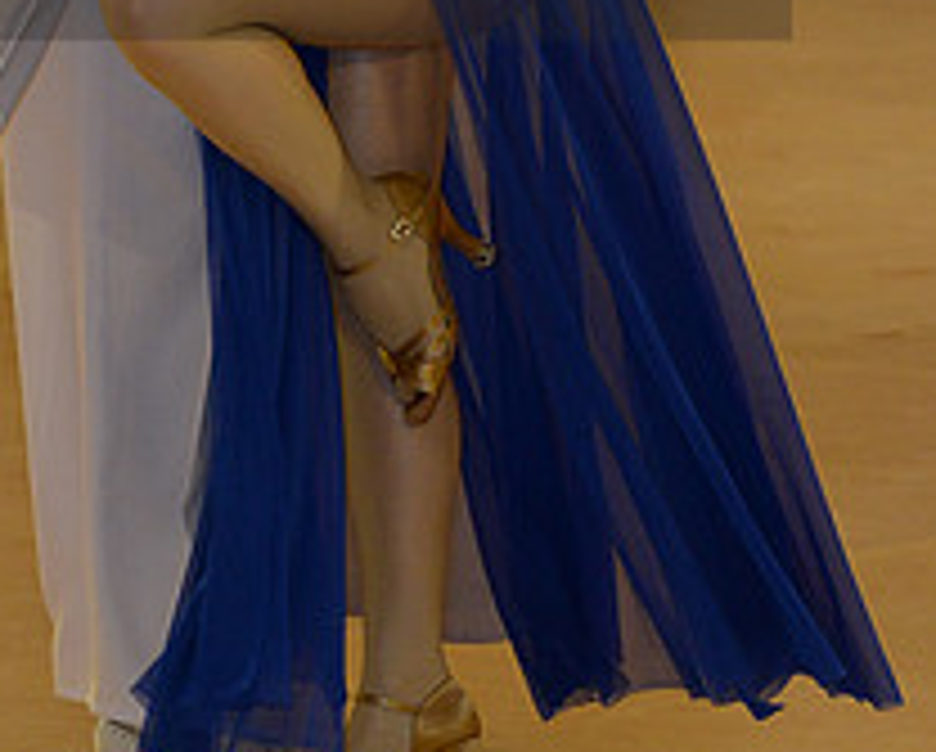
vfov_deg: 4.6
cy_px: -108
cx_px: 173
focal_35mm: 339
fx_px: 9404
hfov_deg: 5.7
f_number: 4.5
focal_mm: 130
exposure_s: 1/250
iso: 3200
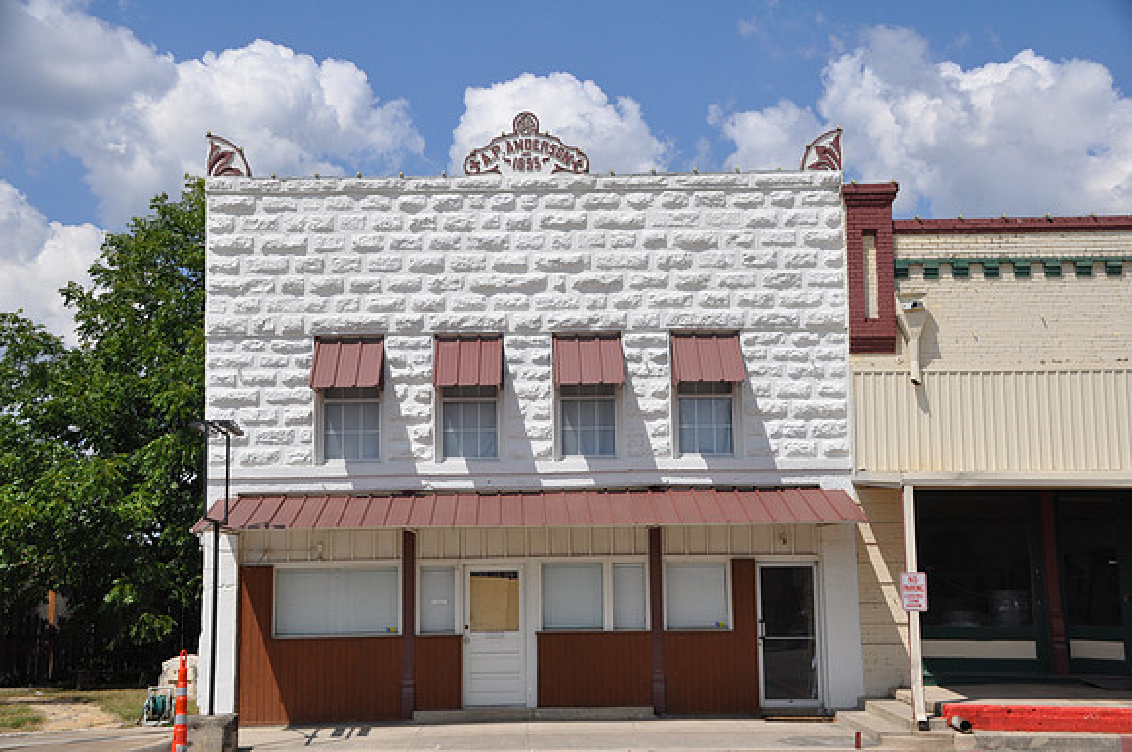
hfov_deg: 37.9
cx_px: 566
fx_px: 1649
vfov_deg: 25.7
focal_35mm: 52
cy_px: 376
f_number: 10
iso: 200
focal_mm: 35
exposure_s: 1/400
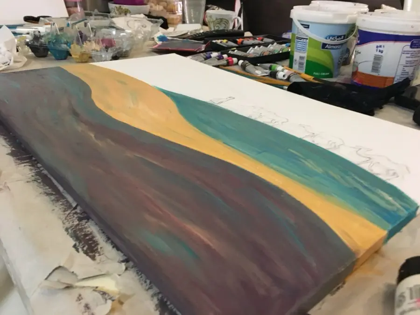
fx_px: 352
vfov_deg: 48.2
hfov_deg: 61.7
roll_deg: -2.5
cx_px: 210
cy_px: 158
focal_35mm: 29
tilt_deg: -28.8
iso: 200
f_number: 2.2
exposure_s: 1/24
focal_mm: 4.15
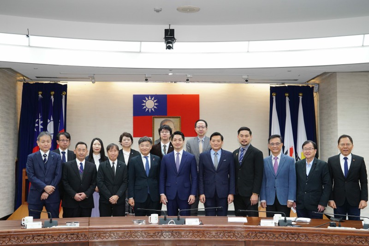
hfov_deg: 47.4
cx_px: 184
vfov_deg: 32.6
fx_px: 420
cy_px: 123
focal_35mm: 41
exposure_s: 1/160
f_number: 6.3
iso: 3200
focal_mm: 41
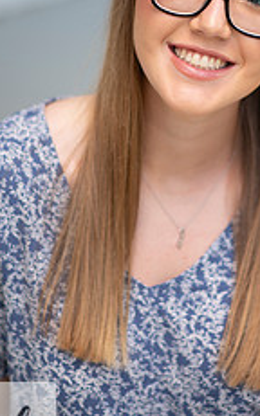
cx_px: 172
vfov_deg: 12.4
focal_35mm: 169
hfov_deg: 7.7
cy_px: 128
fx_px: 1920
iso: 125
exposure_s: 1/200
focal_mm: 85
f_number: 1.8
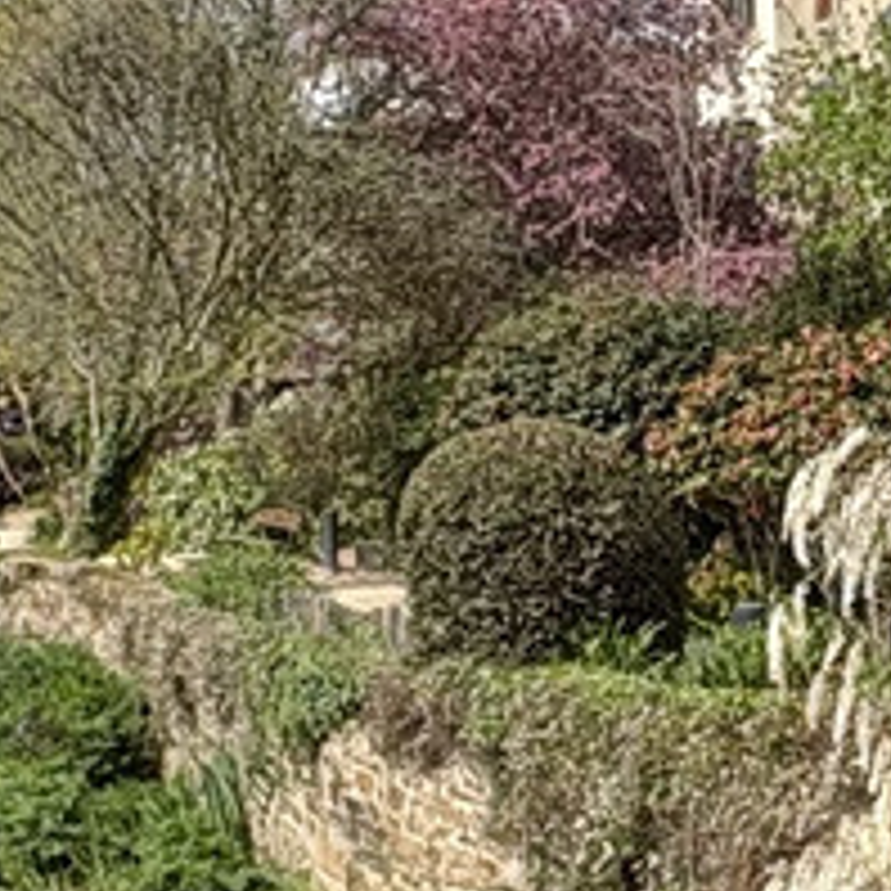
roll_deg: +0.5
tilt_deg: -0.6
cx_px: 846
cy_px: 428
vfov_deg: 17.4
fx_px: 2912
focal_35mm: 100
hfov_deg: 17.1
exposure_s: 1/1976
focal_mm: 2.22
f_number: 2.2
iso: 50
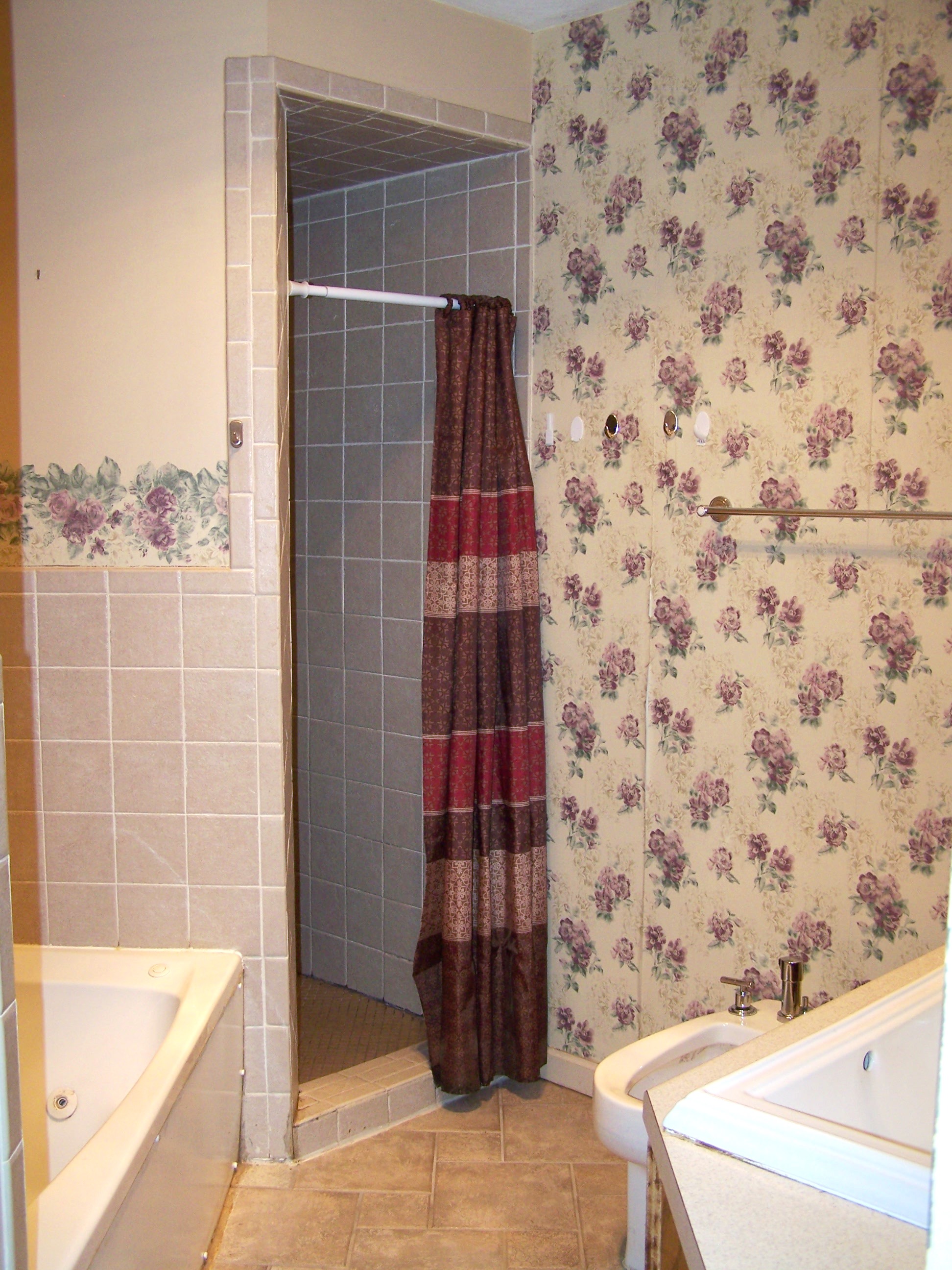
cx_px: 476
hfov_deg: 37.7
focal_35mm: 38
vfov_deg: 49.0
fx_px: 1393
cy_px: 635
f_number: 2.8
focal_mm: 6.3
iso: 80
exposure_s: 1/60
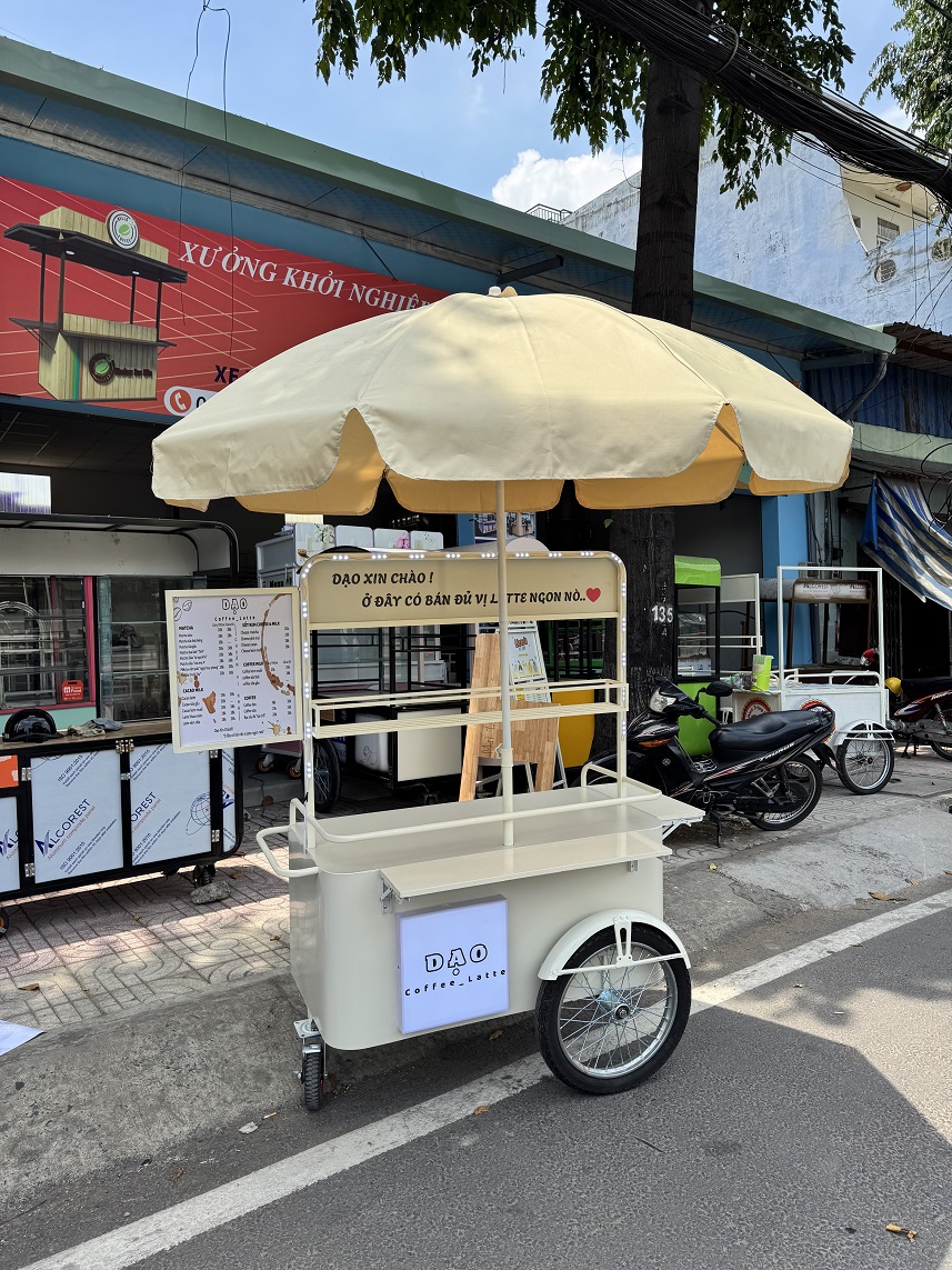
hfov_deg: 56.8
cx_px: 476
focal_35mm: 24
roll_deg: +2.7
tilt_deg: +0.8
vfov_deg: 71.6
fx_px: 880
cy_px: 635
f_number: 1.78
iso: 80
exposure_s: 1/2604
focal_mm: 6.76
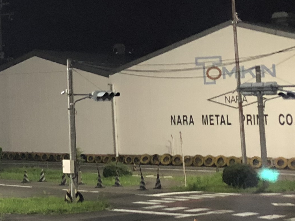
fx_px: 954
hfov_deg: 15.7
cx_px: -187
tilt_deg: +8.5
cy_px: 9
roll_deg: -0.2
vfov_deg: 13.1
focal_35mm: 112
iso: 125
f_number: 1.8
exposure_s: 1/4
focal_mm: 3.99
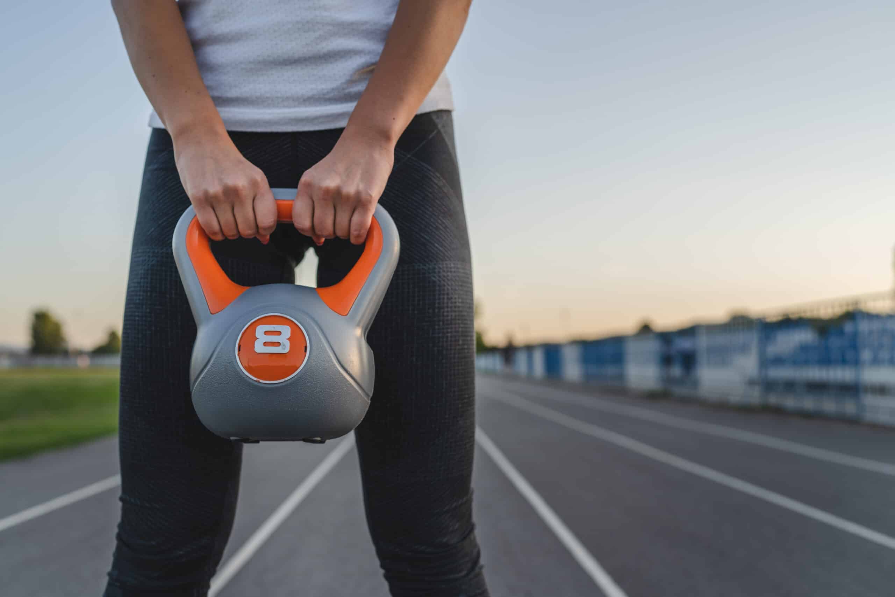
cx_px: 448
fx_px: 870
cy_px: 298
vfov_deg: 37.9
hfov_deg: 54.4
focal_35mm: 35
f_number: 3.2
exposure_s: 1/200
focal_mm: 35
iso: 100
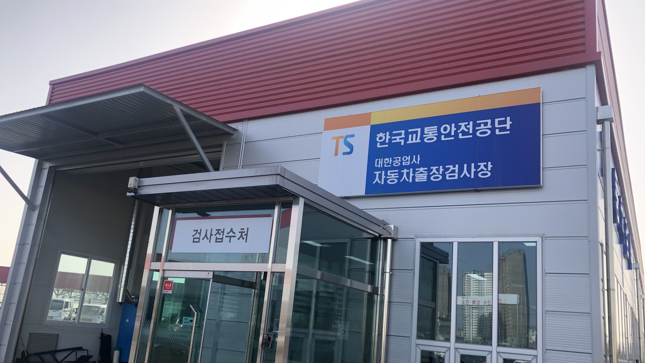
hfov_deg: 62.6
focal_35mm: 31
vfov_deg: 37.7
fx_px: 530
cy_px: 210
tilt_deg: +13.2
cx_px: 327
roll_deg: -6.2
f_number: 1.8
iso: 20
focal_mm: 3.99
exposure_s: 1/607
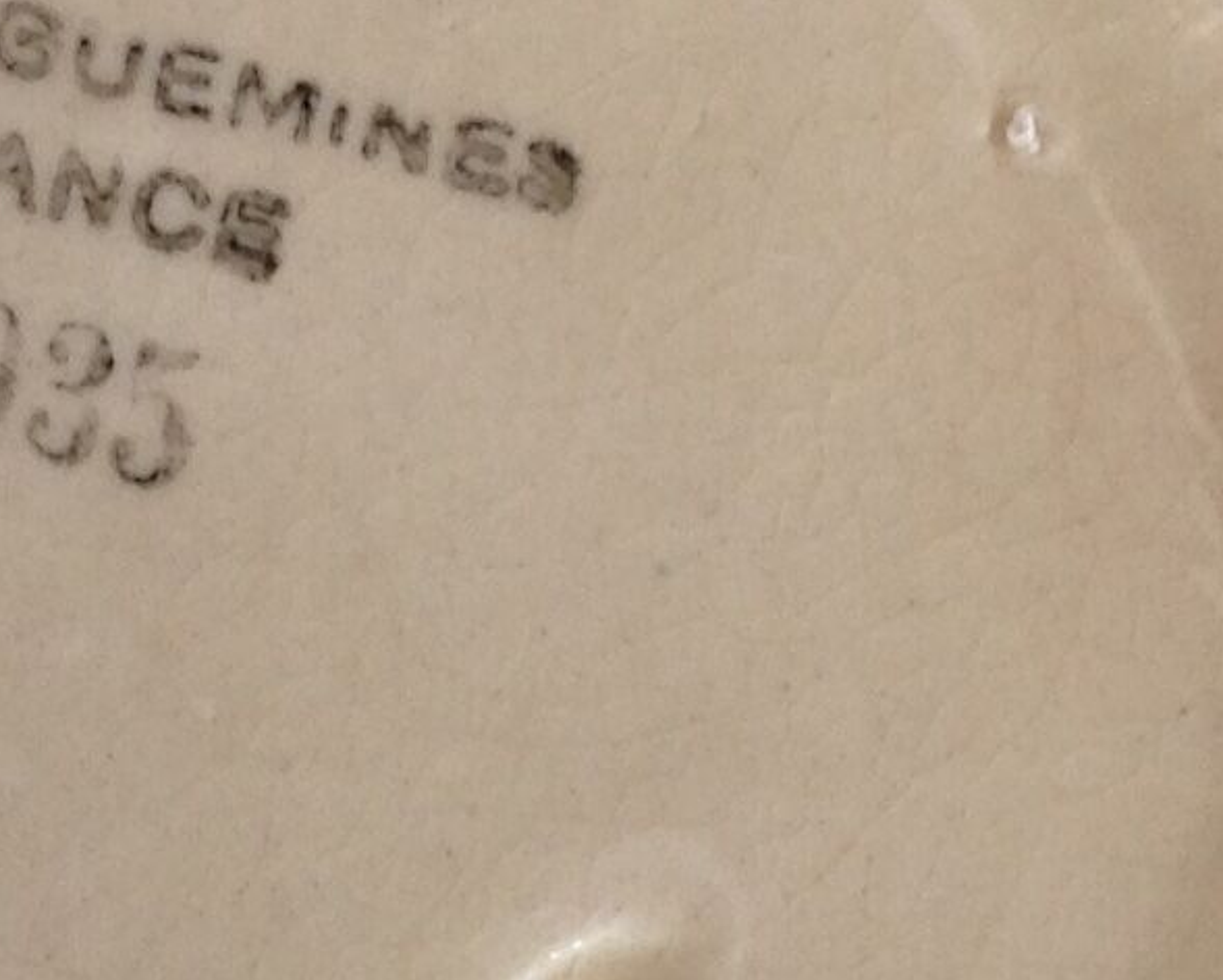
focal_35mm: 150
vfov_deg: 10.3
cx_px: 33
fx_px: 5433
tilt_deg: -73.6
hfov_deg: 12.7
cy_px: 270
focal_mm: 4.28
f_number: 2.4
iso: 50
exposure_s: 1/20
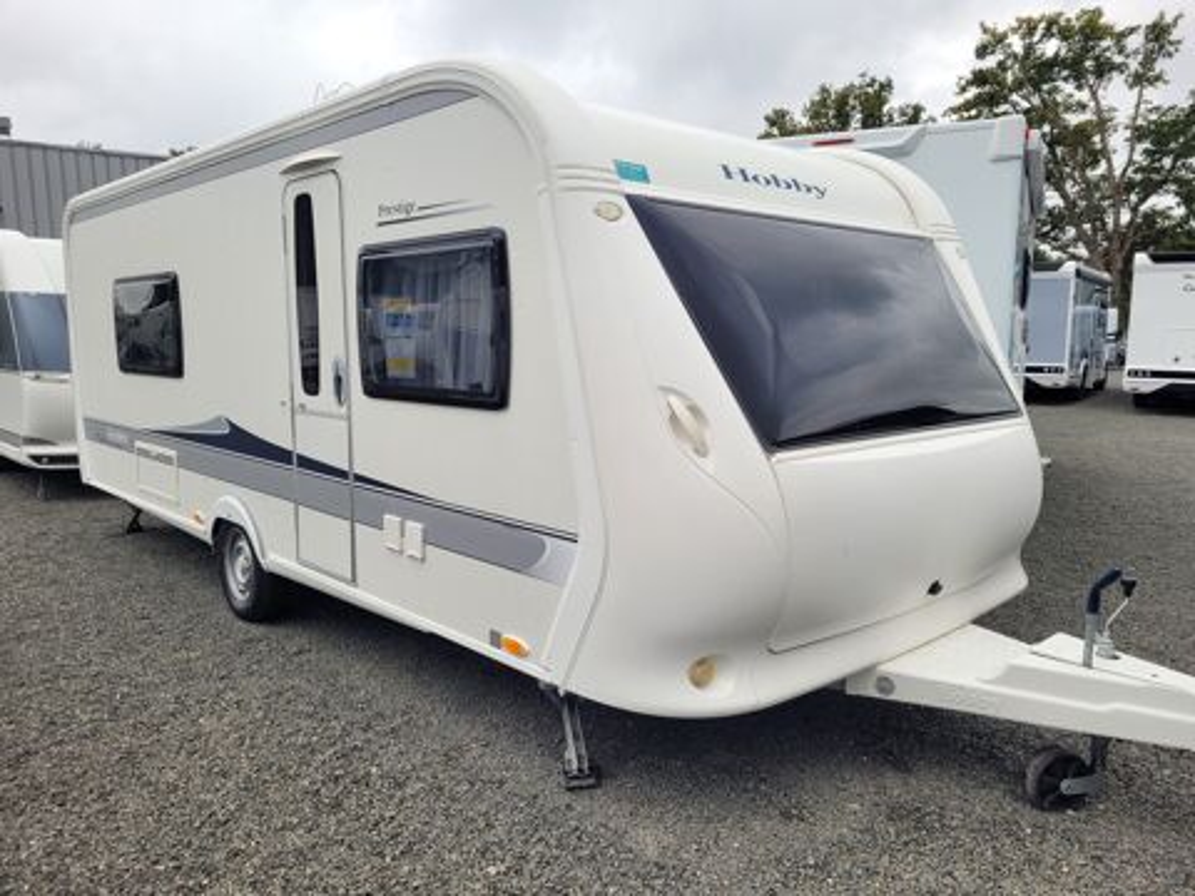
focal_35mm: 26
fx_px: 898
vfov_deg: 53.1
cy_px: 448
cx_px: 598
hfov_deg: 67.3
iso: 40
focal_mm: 5.4
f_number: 1.8
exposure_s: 1/647
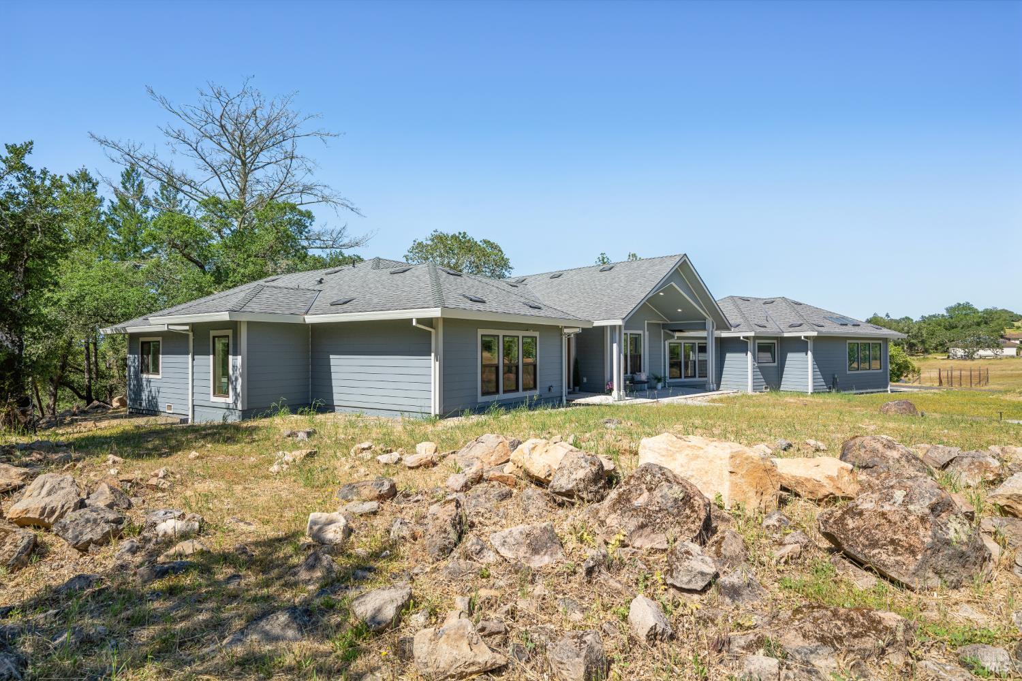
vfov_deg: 64.6
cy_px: 340
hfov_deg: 86.9
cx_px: 511
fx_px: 539
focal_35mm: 19
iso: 250
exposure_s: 1/400
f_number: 9
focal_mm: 19
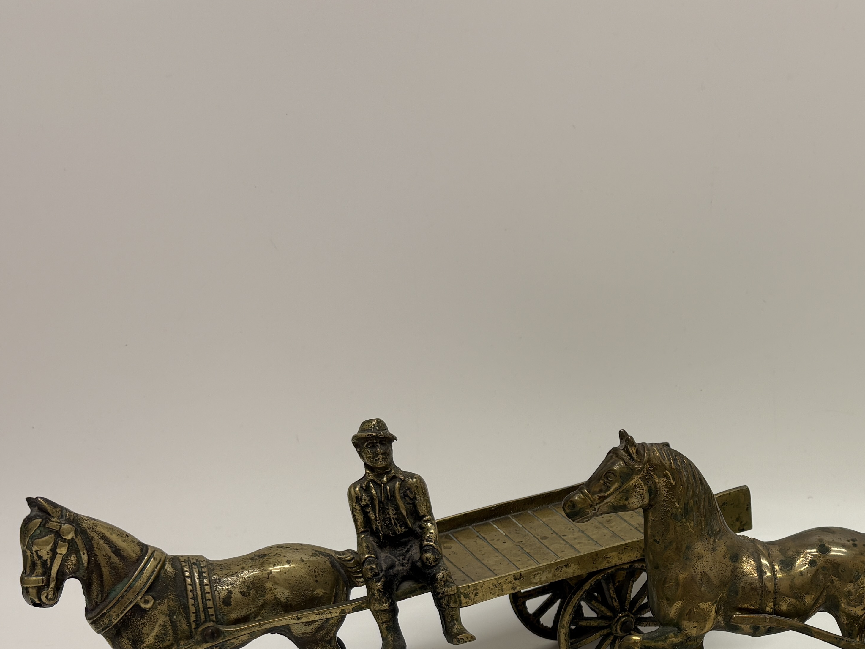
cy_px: 603
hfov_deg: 35.6
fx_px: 1274
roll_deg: +0.5
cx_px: 751
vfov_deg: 27.4
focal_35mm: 51
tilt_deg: -21.7
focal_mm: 5.96
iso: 32
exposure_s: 1/100
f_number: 1.6
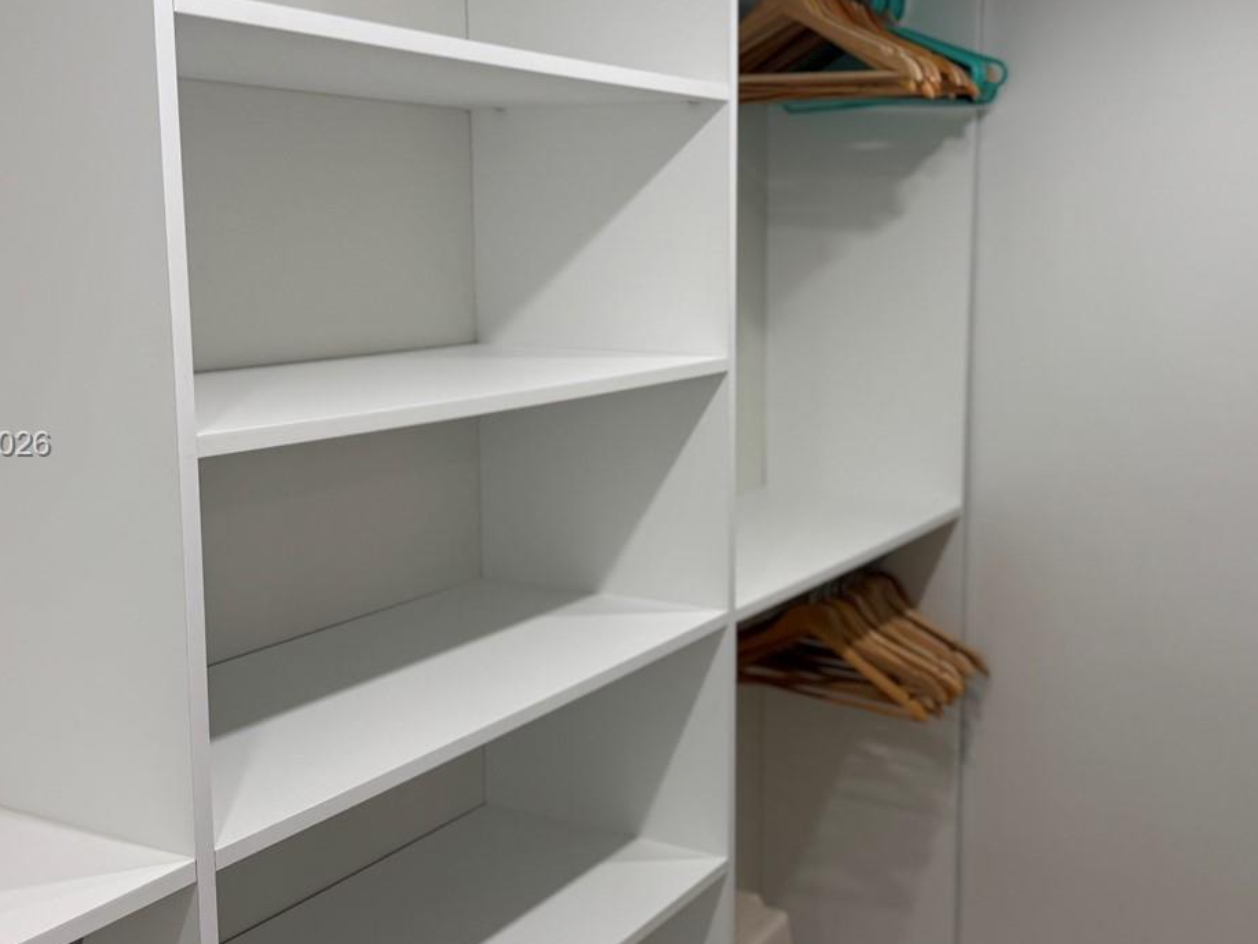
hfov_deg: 44.7
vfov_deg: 34.4
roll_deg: +0.7
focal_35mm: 42
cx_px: 723
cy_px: 446
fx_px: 1527
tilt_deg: -7.4
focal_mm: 6.76
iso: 80
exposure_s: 1/120
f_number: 1.78
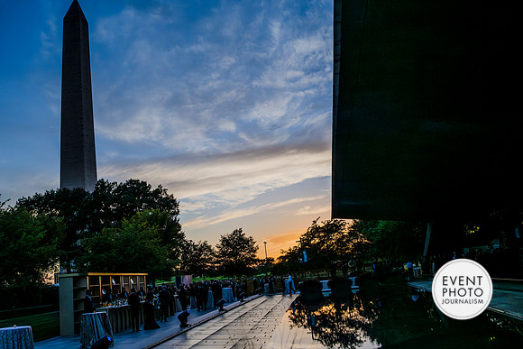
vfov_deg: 46.4
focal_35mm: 28
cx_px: 262
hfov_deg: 65.5
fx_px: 407
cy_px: 174
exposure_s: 1/12800
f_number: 3.5
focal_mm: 28
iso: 800
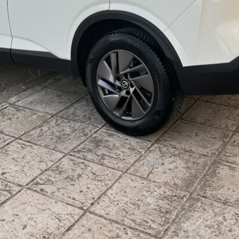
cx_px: 101
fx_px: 453
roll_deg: -1.6
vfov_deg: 28.3
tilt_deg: -10.0
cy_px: 17
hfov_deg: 29.5
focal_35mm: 58
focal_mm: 5.1
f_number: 1.6
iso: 50
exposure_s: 1/222
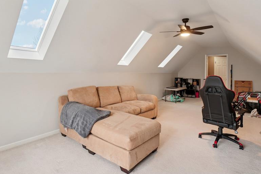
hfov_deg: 83.8
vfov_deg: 61.7
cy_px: 76
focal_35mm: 20
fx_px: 145
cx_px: 119
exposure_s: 1/10
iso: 400
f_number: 8
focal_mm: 10
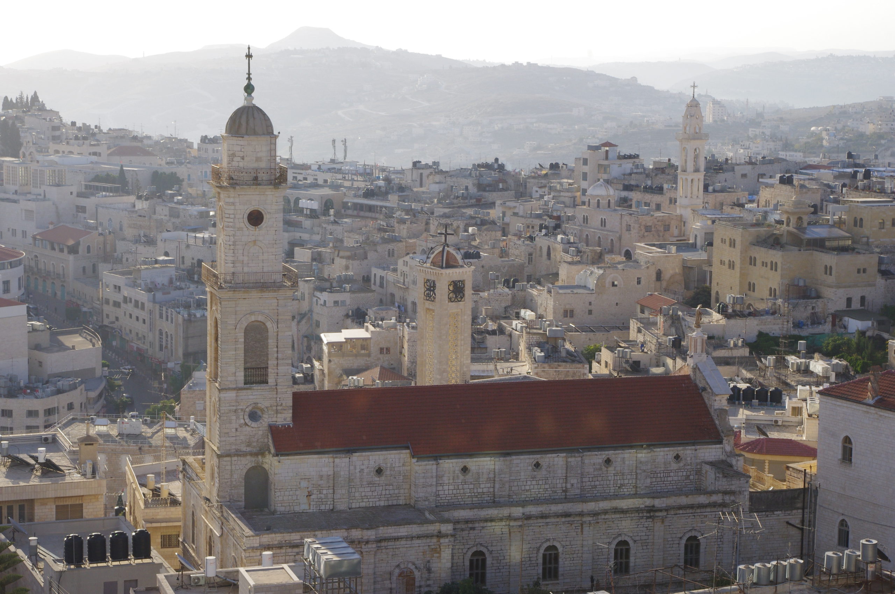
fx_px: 2036
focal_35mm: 82
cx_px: 448
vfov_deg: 16.6
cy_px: 297
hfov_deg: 24.8
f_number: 13
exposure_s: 1/200
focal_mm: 55
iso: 400
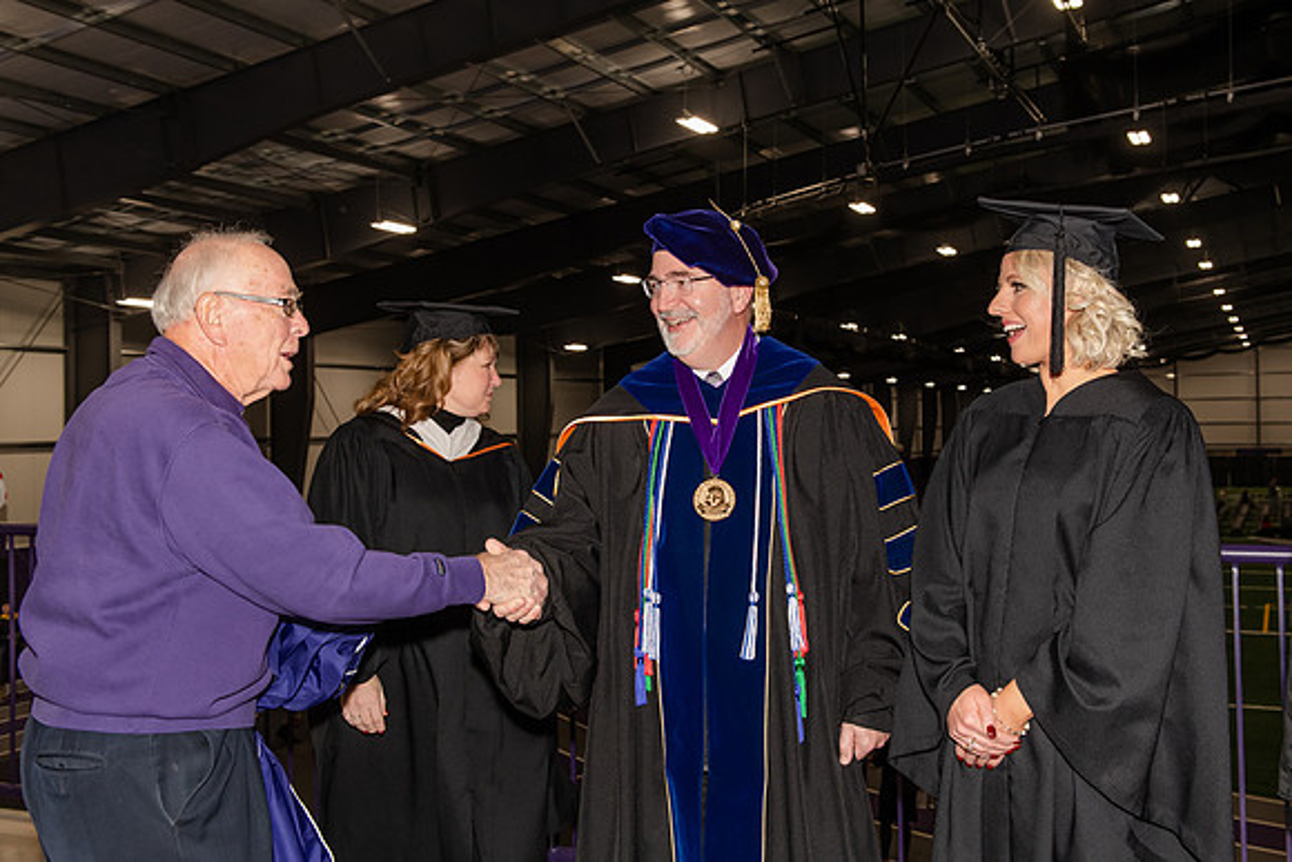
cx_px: 685
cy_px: 405
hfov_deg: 50.5
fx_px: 1370
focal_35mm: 38
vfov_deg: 34.9
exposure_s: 1/160
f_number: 6.3
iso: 1000
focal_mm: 36
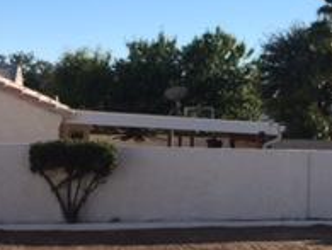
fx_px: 913
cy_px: 197
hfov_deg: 20.3
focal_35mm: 95
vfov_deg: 15.5
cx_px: 289
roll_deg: -2.9
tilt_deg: -5.6
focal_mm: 4.15
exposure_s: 1/1276
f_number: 2.2
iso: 32
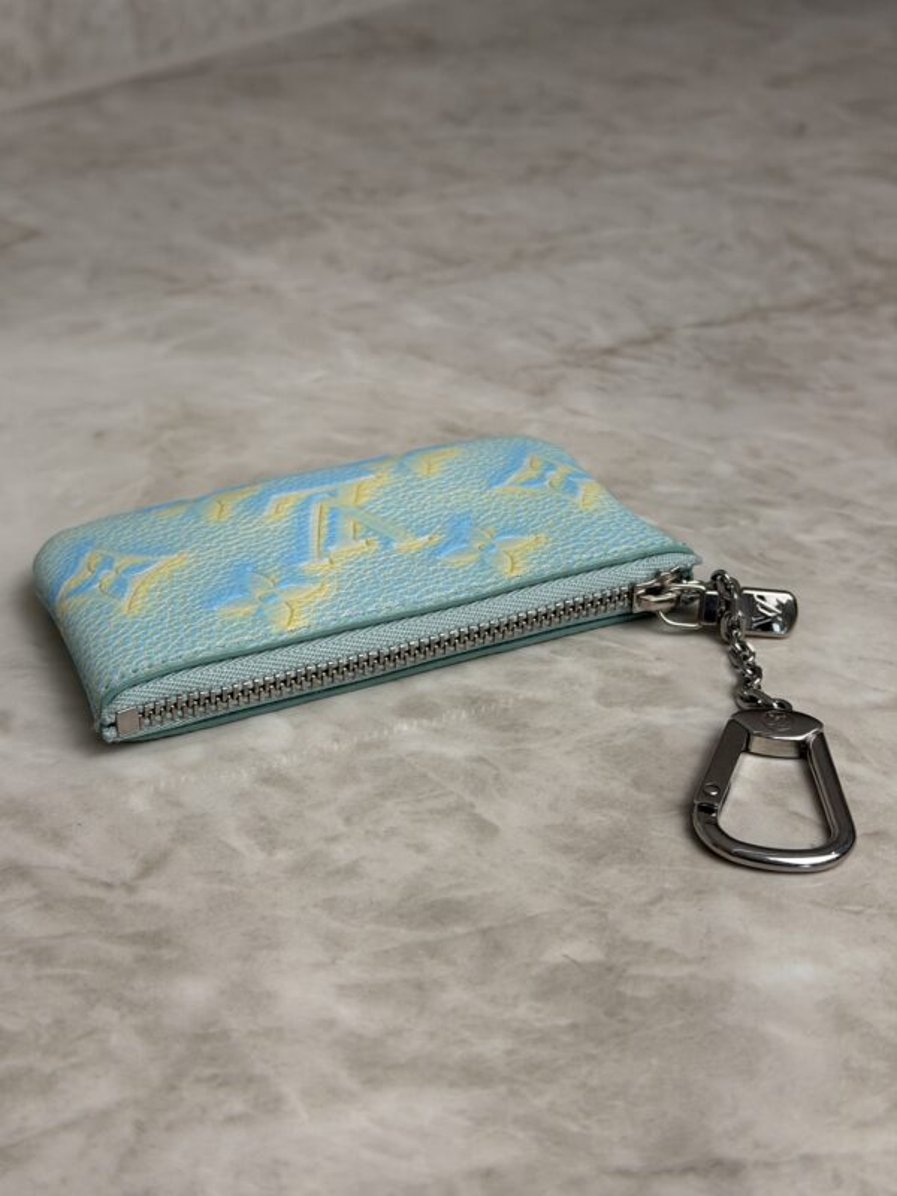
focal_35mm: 48
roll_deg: +0.9
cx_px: 448
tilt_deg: -31.8
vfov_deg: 39.7
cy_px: 598
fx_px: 1658
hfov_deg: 30.3
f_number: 1.78
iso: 64
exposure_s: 1/277
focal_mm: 6.76
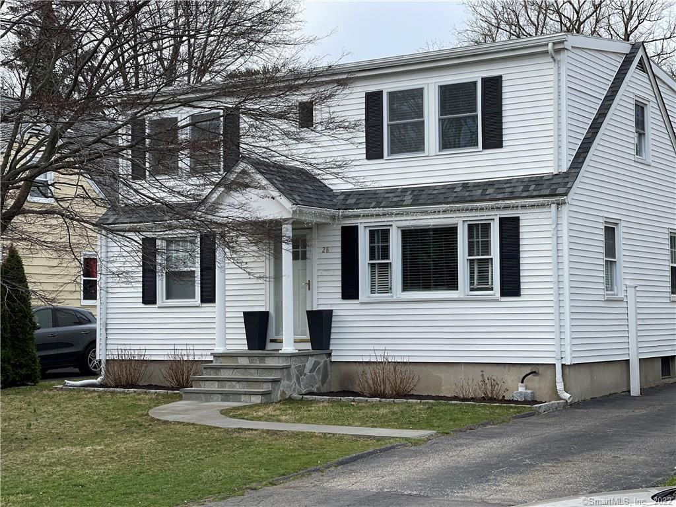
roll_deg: +0.6
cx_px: 338
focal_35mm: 64
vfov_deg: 22.9
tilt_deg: +2.7
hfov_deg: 30.3
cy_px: 254
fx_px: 1250
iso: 32
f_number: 2.2
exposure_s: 1/723
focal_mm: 7.5
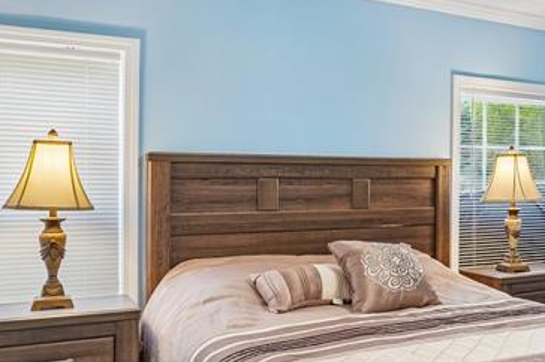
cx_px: 524
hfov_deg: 39.4
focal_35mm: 45
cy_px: 177
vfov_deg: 29.8
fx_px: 681
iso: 400
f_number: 8
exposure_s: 1/20
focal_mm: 16
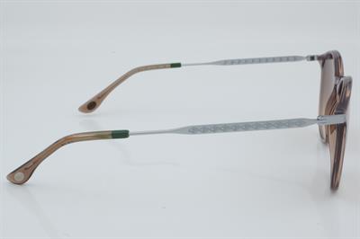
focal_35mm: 75
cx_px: 180
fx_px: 749
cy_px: 120
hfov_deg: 27.0
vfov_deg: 18.2
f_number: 29
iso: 100
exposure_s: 1/4
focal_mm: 50
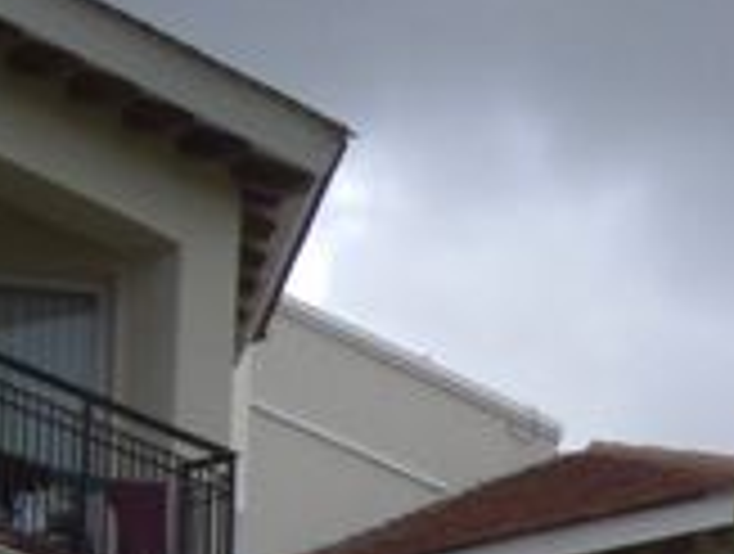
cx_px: 1238
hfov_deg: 8.1
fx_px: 5058
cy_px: 982
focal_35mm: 238
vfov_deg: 6.1
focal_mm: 6.2
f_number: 2.7
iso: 64
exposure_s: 1/800
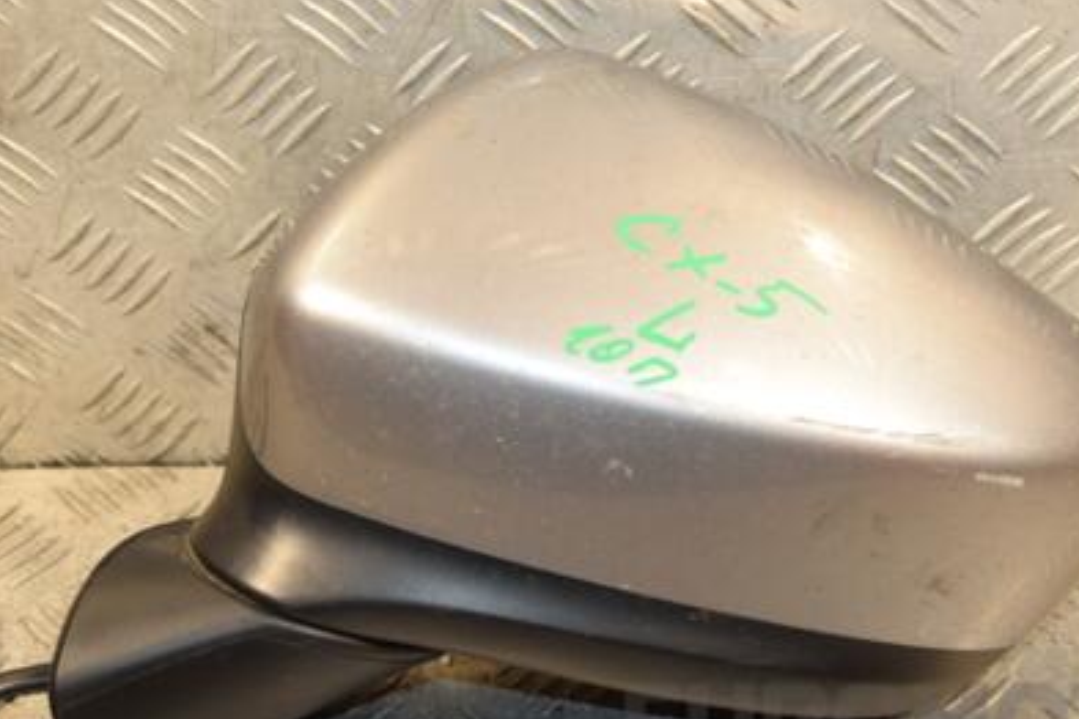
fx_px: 2607
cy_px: 360
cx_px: 574
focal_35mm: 87
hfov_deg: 23.4
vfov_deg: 15.7
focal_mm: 38
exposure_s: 1/160
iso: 800
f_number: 5
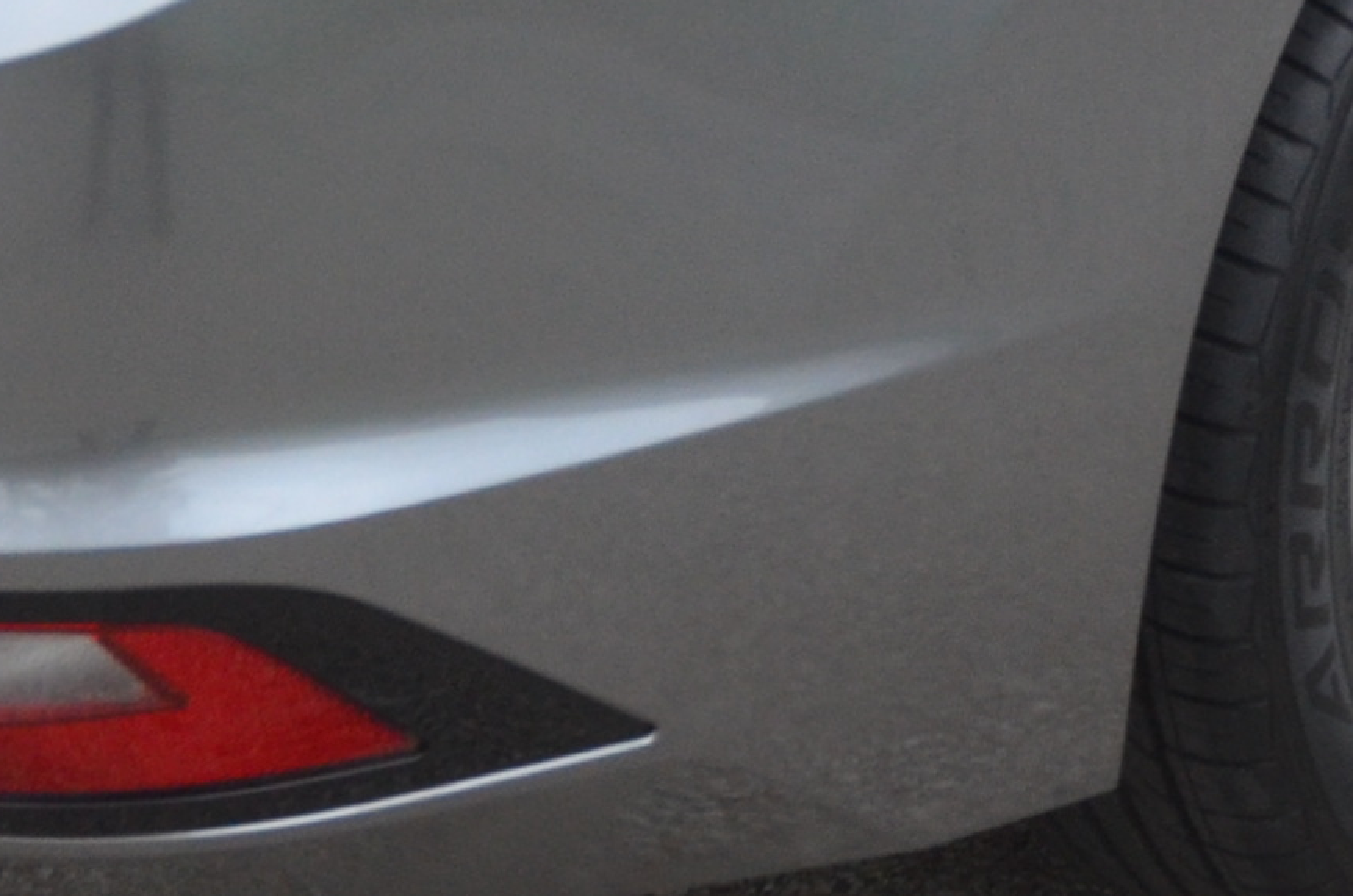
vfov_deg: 9.3
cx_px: 1017
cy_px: -594
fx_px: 5288
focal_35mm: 141
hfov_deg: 14.5
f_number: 4
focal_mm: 22
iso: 800
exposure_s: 1/60
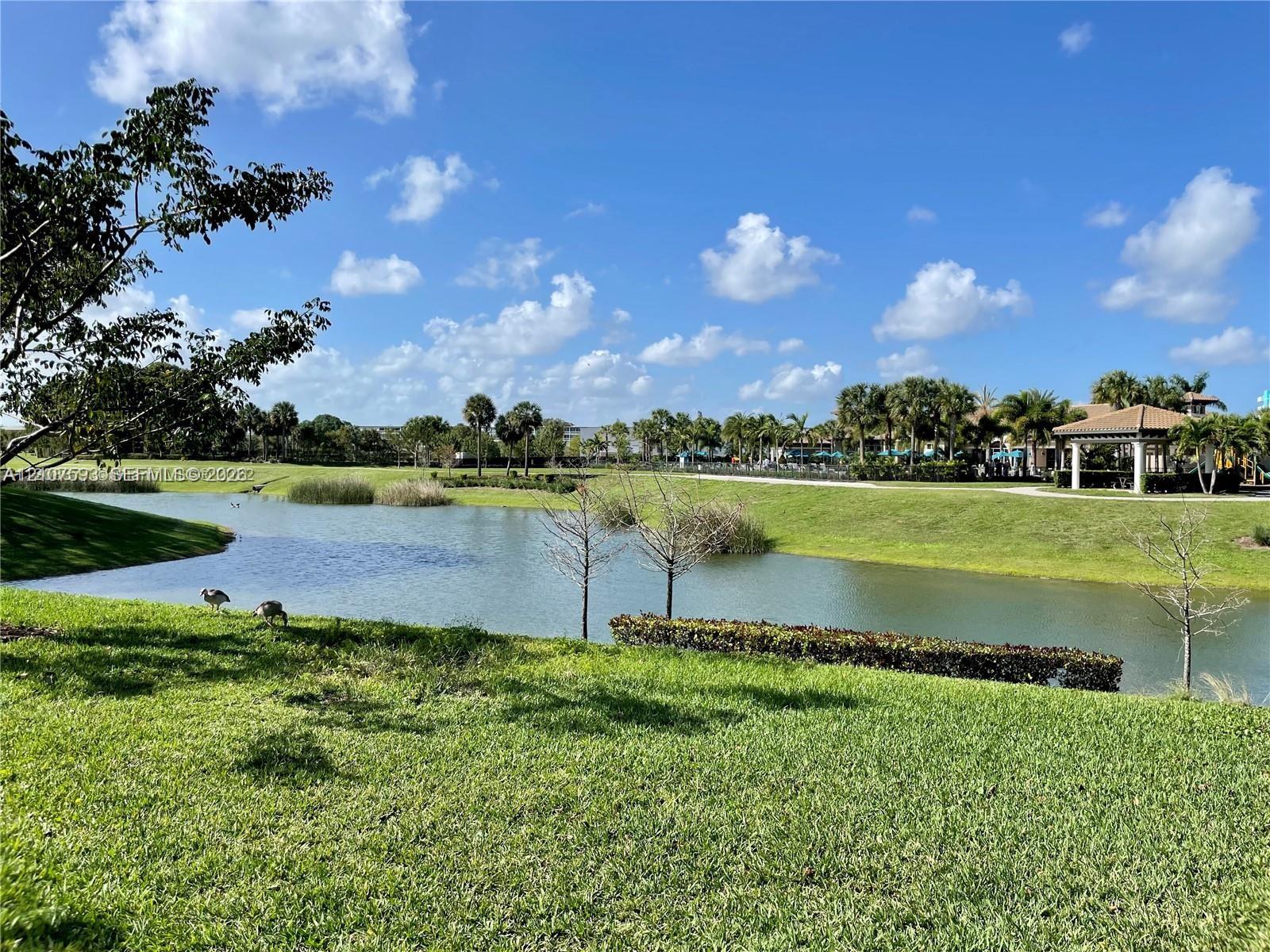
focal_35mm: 26
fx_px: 954
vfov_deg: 53.1
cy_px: 476
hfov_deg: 67.3
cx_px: 635
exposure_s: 1/3731
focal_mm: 4.2
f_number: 1.6
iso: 32
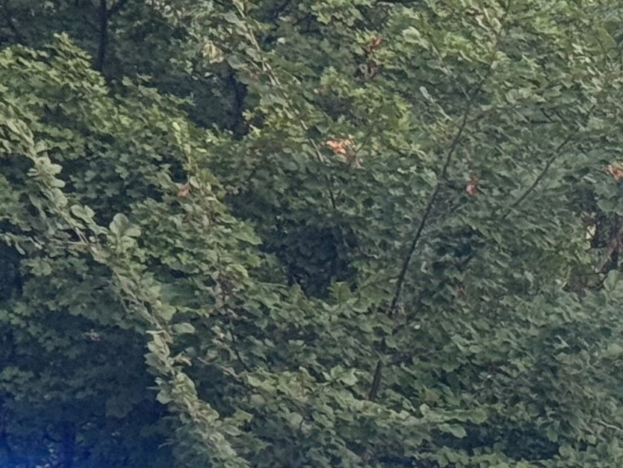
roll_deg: -0.8
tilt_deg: +2.2
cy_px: 835
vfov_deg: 6.4
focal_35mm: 229
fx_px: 4122
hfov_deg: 8.2
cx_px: 1217
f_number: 1.78
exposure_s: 1/60
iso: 160
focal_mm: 6.76
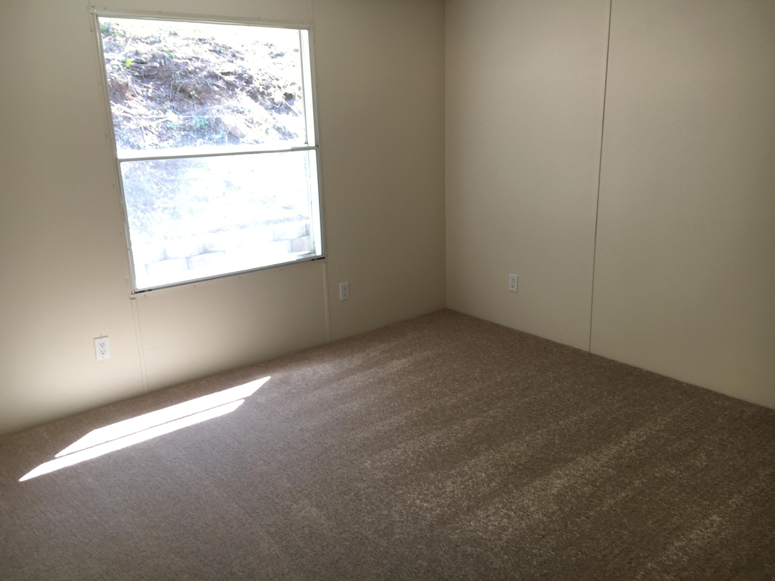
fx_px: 649
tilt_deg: -15.7
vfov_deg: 48.2
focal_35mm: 29
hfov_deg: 61.7
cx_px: 388
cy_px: 290
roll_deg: +1.3
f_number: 2.2
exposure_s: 1/30
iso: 25
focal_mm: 4.15
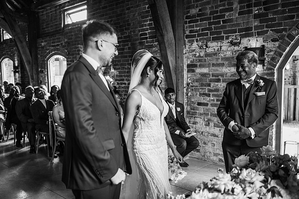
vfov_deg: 37.8
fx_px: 291
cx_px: 150
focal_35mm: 35
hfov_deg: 54.5
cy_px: 100
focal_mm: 35
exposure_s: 1/200
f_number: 2
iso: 800
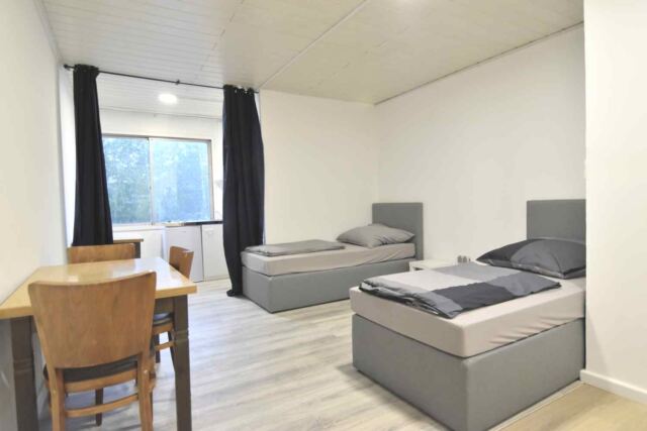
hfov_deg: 85.4
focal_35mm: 20
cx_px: 324
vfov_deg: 63.2
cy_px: 216
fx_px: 351
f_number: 2.8
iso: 1250
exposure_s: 1/100
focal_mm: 13
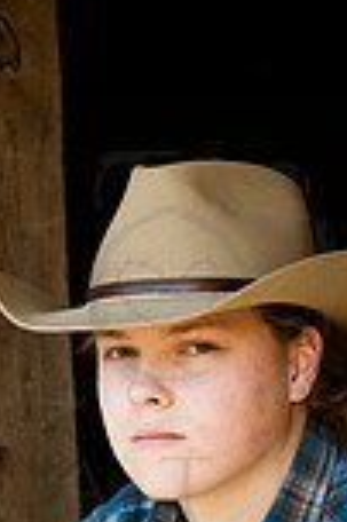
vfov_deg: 8.6
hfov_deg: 5.8
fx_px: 3434
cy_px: 608
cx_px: 182
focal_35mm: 237
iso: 800
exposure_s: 1/250
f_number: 4
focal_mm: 80
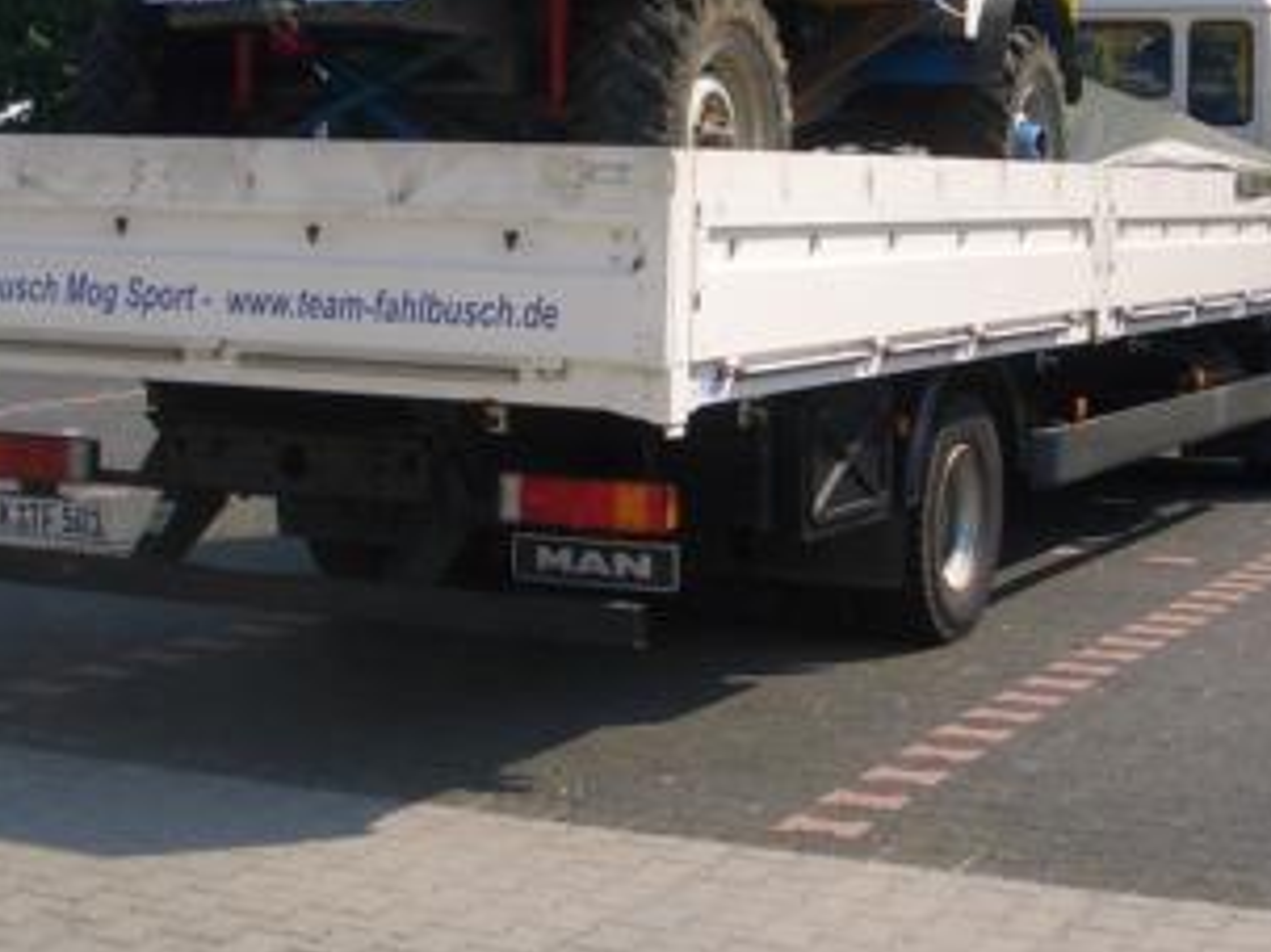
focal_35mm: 74
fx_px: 2716
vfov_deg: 19.8
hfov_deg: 26.2
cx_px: 835
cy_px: 256
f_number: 4.3
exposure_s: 1/400
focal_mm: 5.8
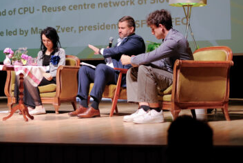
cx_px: 60
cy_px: 50
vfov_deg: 16.8
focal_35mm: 81
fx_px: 547
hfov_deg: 24.7
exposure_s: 1/160
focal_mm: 35
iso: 320
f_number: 1.6
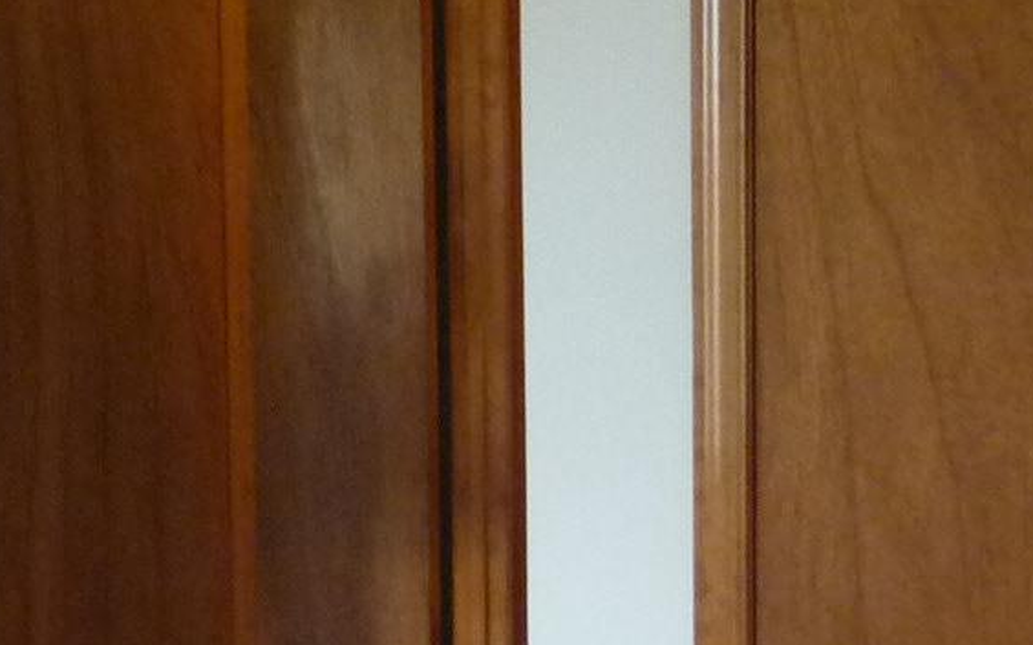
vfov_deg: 13.6
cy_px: 459
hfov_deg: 21.3
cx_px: 181
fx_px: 2702
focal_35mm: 96
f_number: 3.3
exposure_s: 1/15
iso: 400
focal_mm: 4.1
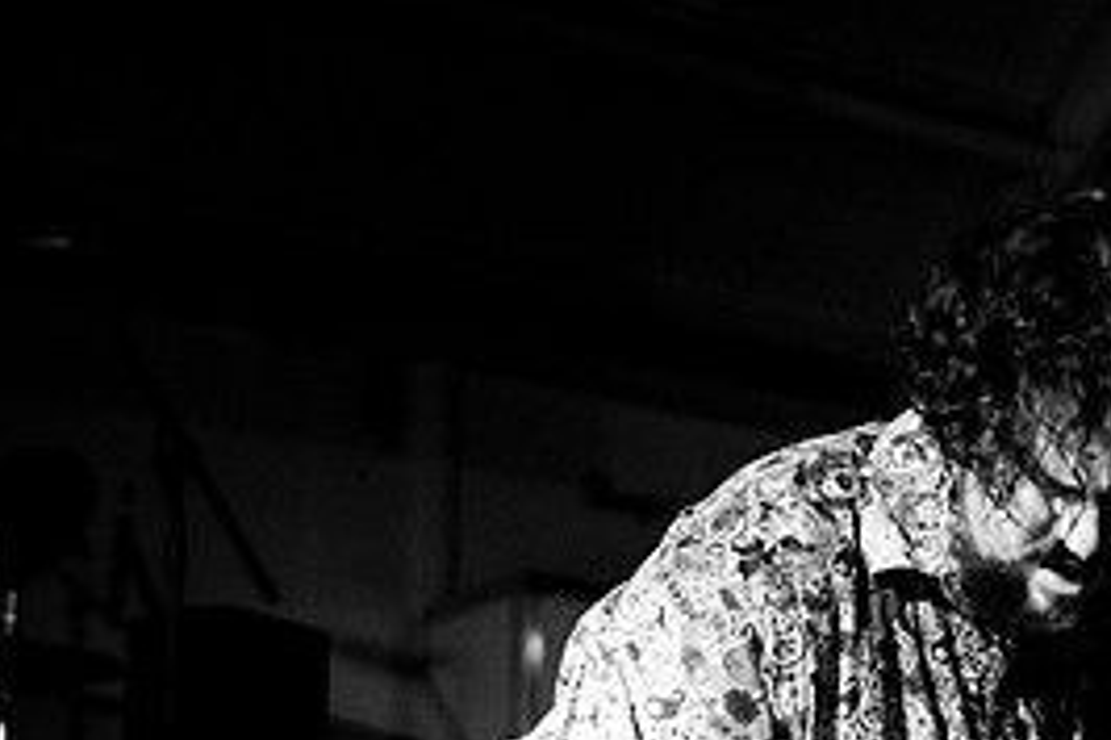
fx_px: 3022
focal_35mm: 98
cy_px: 725
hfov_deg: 20.8
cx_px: 727
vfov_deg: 13.8
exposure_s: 1/250
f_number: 1.8
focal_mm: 30
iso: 1000
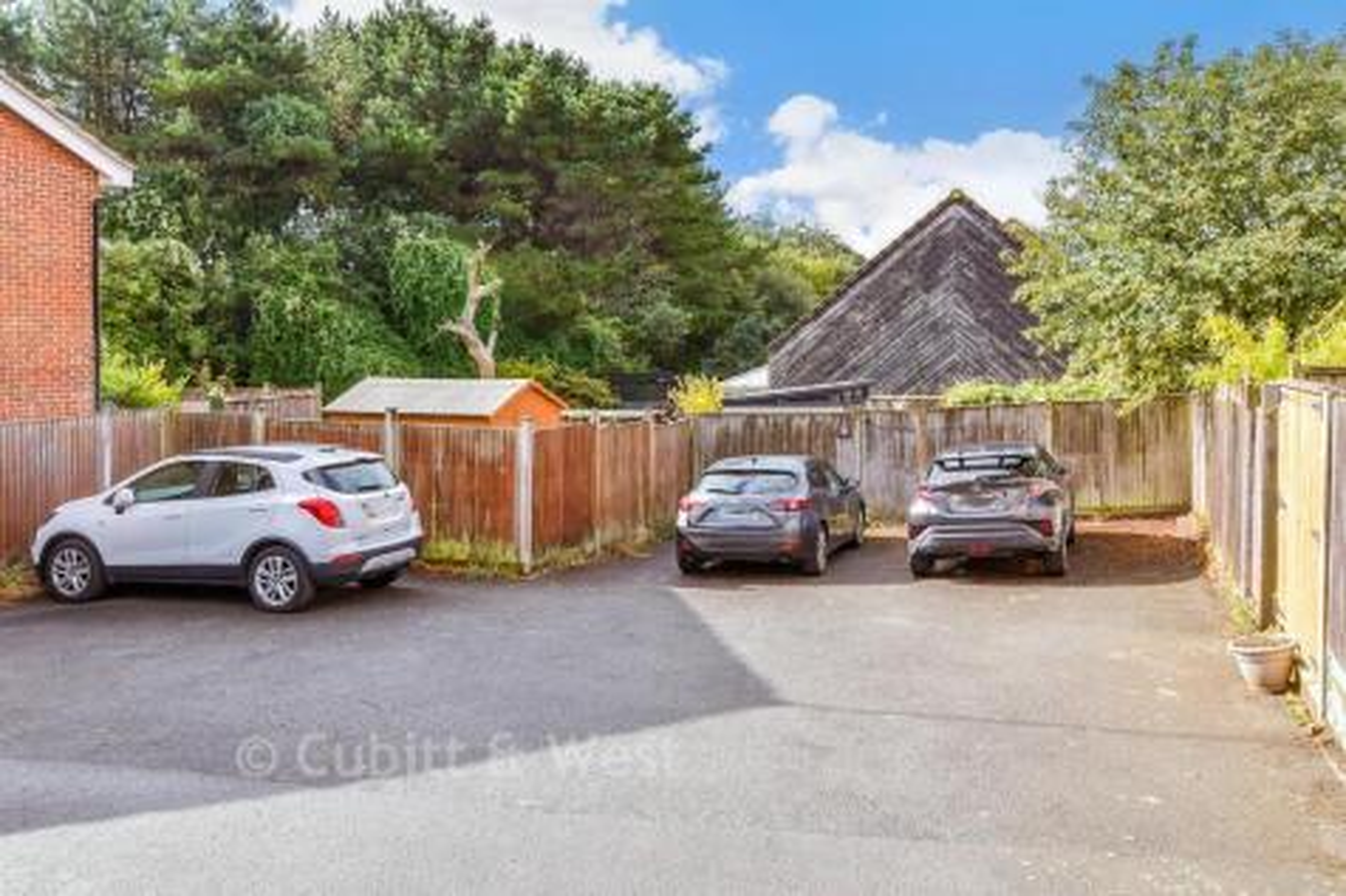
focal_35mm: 30
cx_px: 673
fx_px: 1121
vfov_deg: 43.6
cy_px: 448
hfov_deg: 61.9
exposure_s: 1/200
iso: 200
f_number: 8
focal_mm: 20
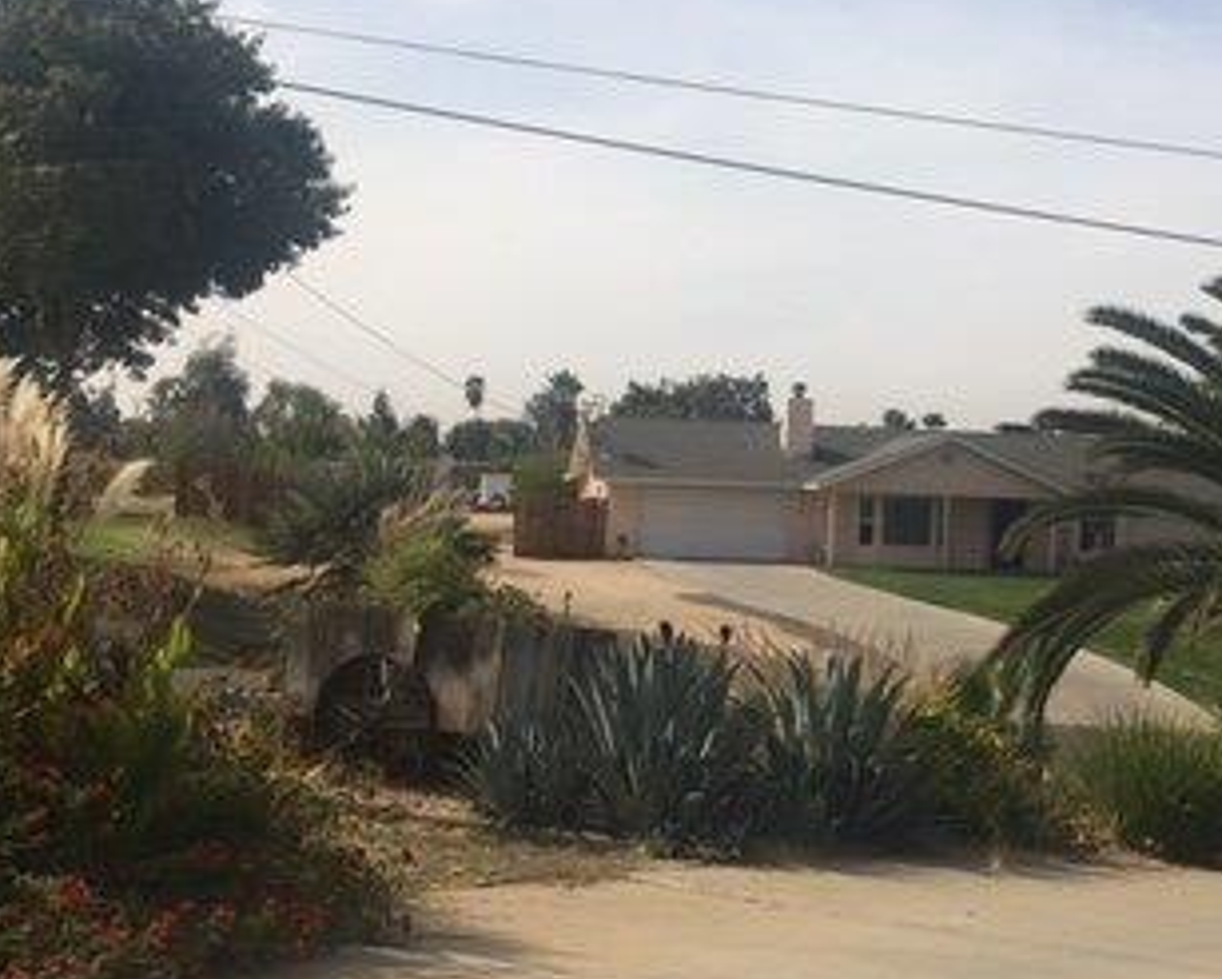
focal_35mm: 59
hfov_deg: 31.5
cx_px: 872
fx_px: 2135
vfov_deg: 25.8
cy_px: 609
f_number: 2.2
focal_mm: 4.15
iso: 25
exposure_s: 1/1876
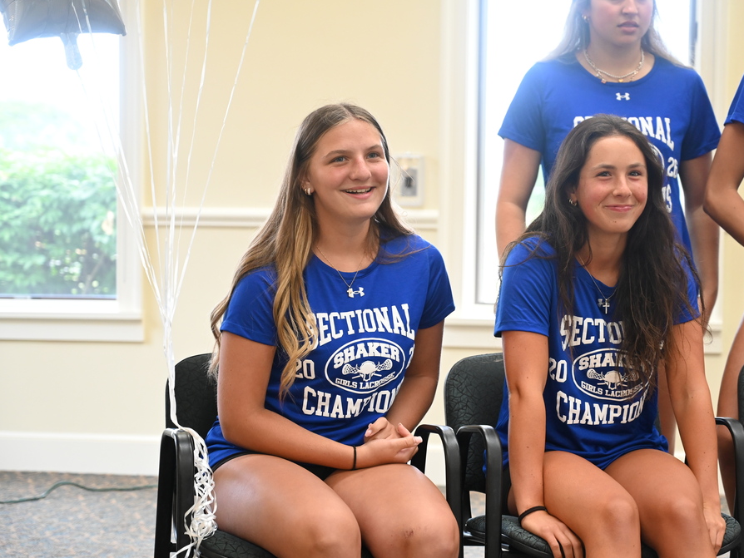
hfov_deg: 25.3
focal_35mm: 77
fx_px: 1655
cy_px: 281
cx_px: 419
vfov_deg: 19.1
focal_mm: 70
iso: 2800
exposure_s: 1/125
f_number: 4
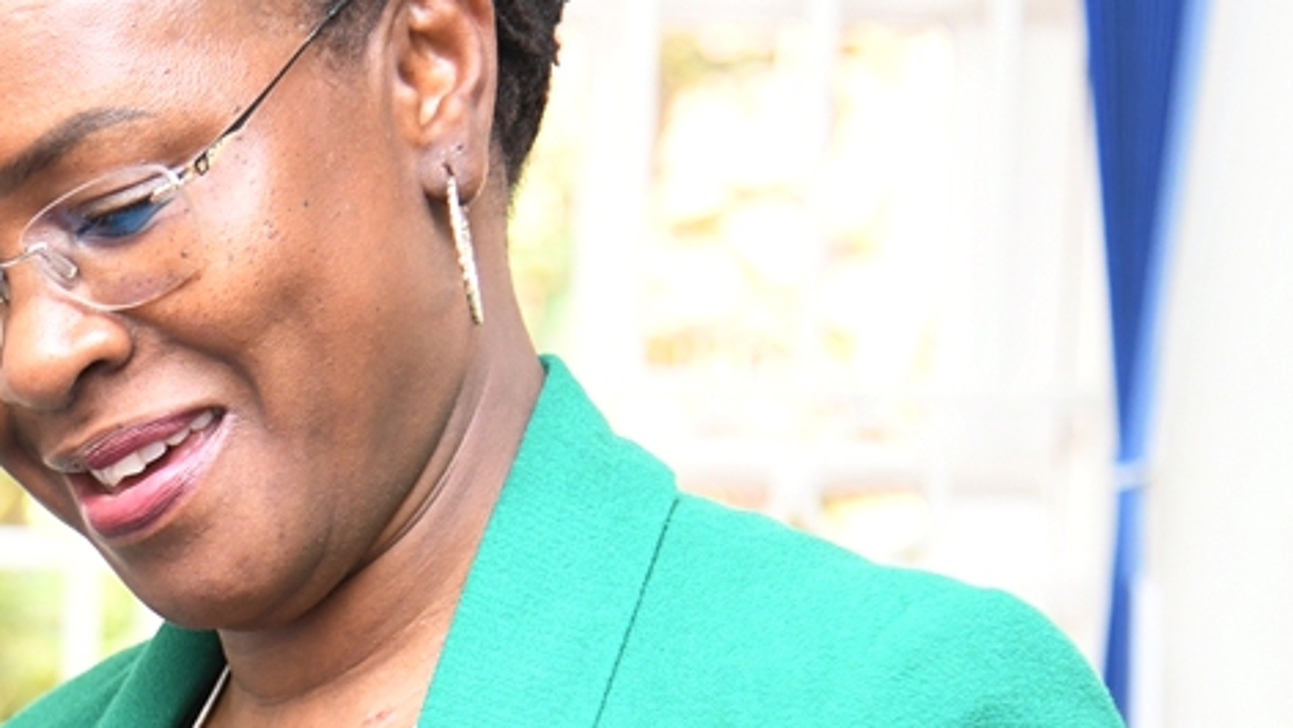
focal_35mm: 185
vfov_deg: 6.5
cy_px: 1045
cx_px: -516
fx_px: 6343
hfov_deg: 11.3
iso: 1000
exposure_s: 1/200
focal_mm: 52
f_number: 4
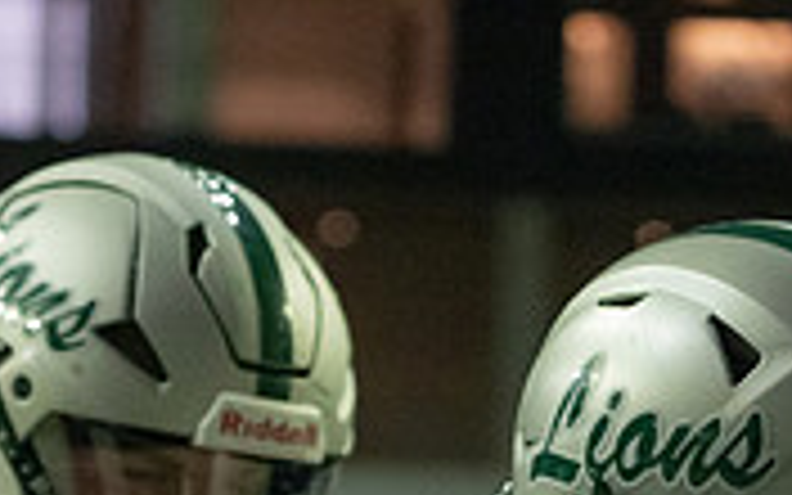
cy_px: 896
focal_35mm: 390
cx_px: 364
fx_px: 8418
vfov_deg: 3.3
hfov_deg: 5.4
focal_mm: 100
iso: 10000
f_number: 4.5
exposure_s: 1/1000
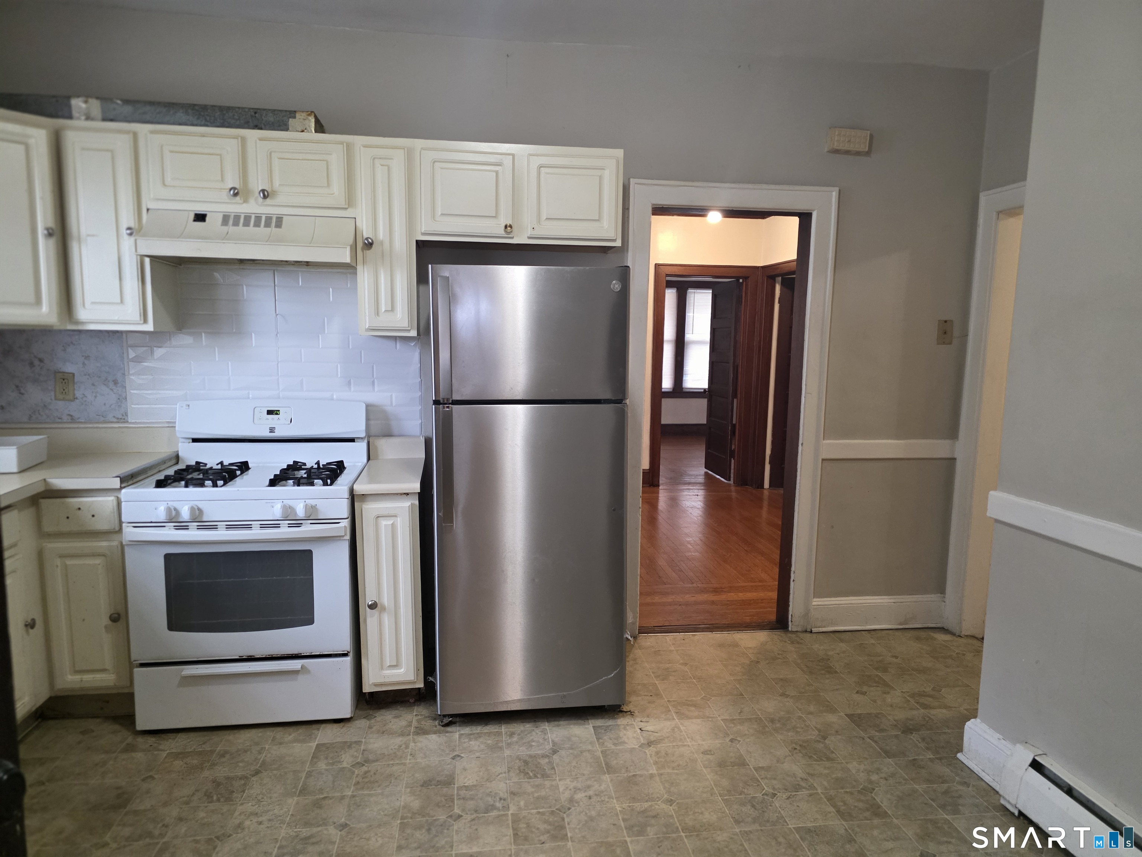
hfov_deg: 73.9
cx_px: 571
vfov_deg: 58.9
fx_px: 759
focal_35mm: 23
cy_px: 428
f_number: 1.7
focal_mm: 6.3
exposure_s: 1/120
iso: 1000
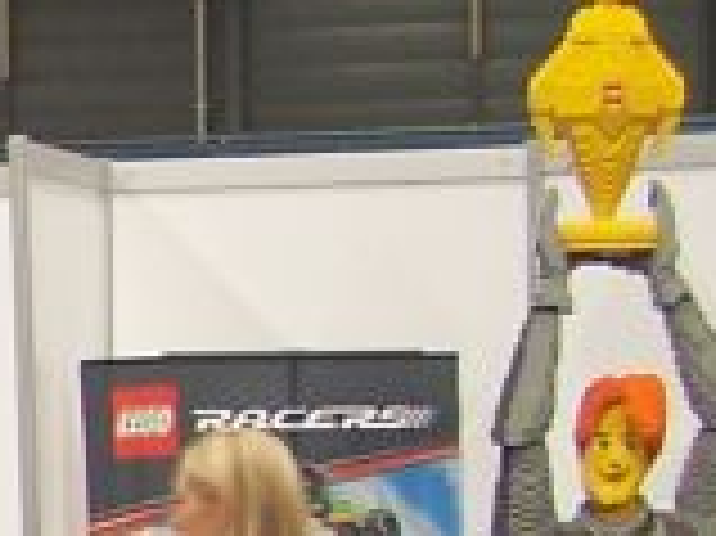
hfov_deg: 6.8
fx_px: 5332
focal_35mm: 258
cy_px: 811
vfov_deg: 5.7
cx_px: -1540
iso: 80
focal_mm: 6.7
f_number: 2.8
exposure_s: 1/2
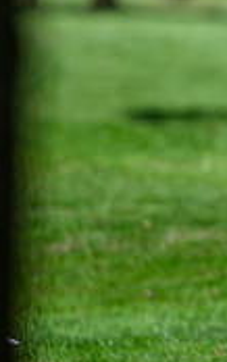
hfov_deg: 1.0
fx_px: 13459
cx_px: 602
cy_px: 9
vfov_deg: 1.5
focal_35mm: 1362
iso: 500
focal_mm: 400
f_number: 3.5
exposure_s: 1/5000
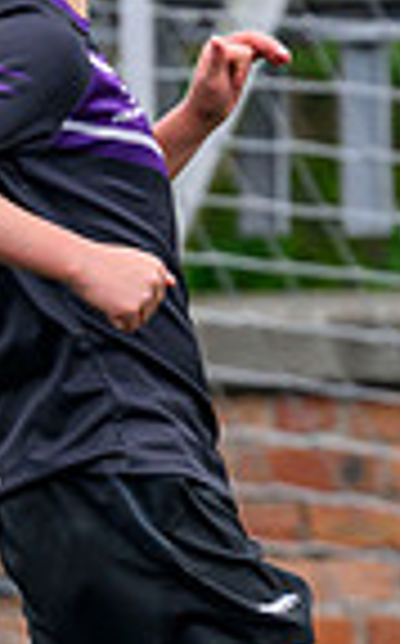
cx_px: 882
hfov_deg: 0.5
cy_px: 323
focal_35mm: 2420
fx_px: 42338
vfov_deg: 0.9
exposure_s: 1/2000
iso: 1000
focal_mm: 400
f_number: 4
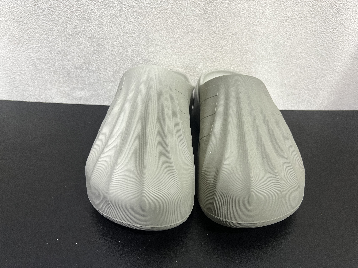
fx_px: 269
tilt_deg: -36.3
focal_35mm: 26
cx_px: 179
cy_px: 134
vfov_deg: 53.1
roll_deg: -0.9
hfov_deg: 67.3
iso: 200
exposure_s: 1/50
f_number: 1.5
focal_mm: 5.7
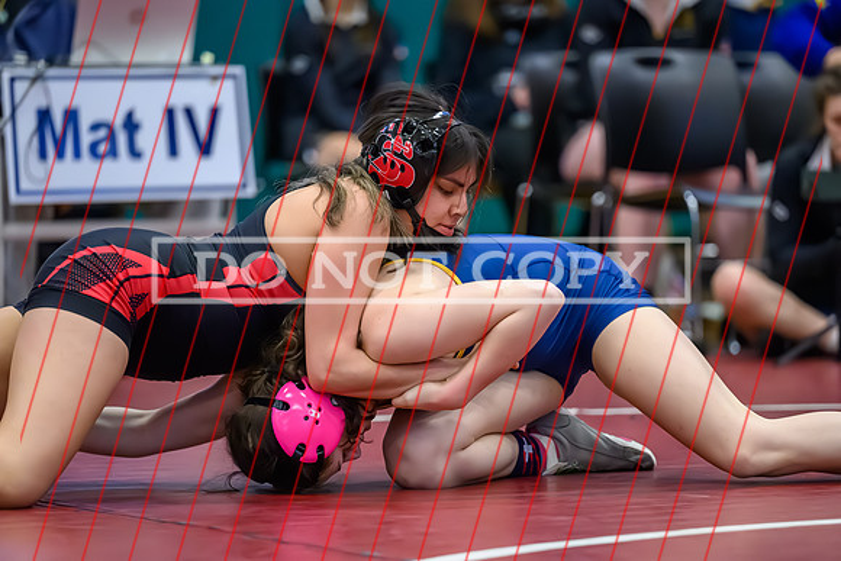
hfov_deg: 10.0
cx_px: 438
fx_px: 4794
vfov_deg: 6.7
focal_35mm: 205
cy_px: 312
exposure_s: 1/640
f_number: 2.8
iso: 10000
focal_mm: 175
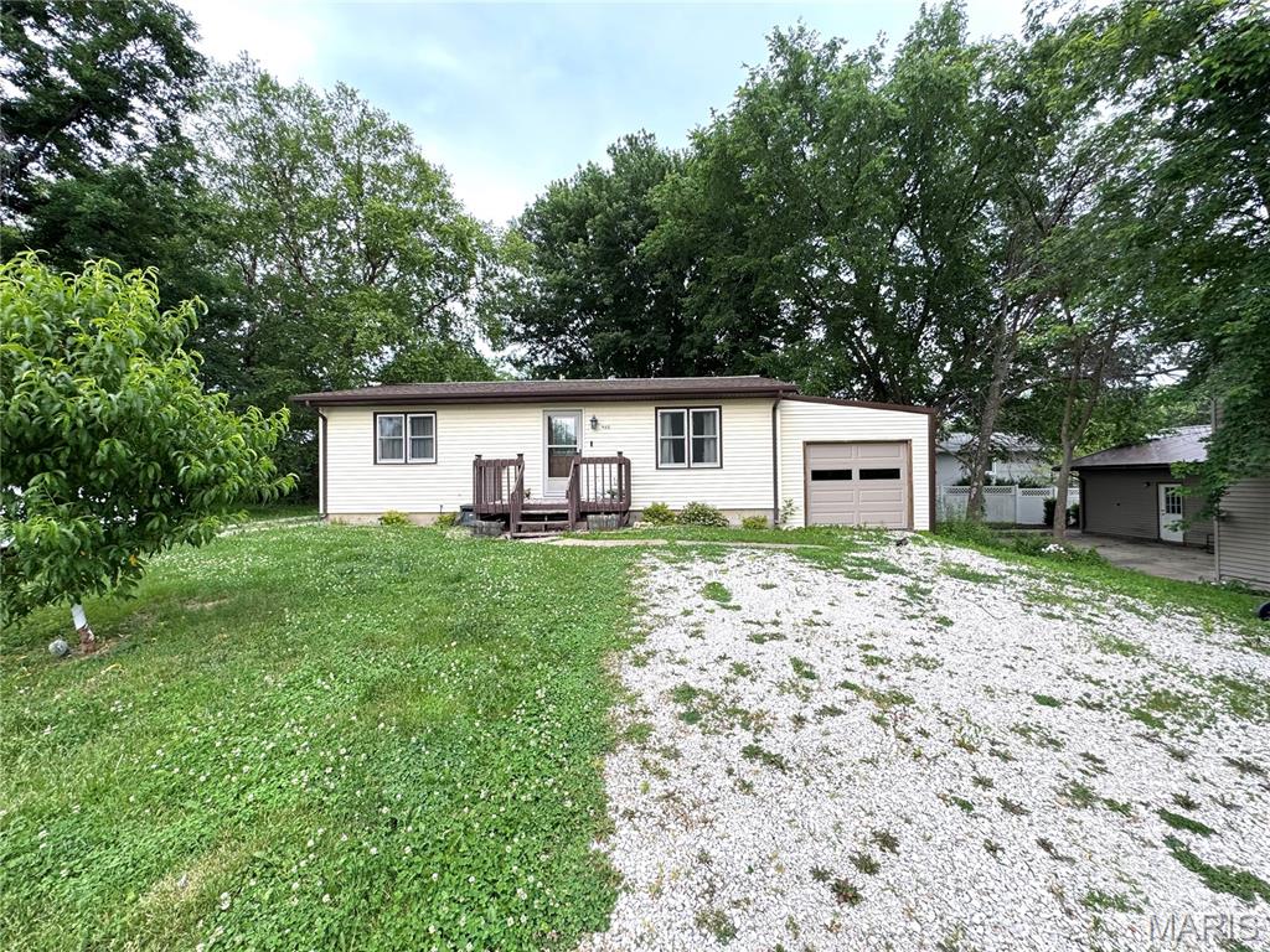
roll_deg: +1.1
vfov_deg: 85.7
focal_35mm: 14
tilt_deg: +0.1
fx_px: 514
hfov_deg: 102.1
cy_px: 476
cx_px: 635
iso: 40
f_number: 2.2
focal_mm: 2.22
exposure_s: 1/295
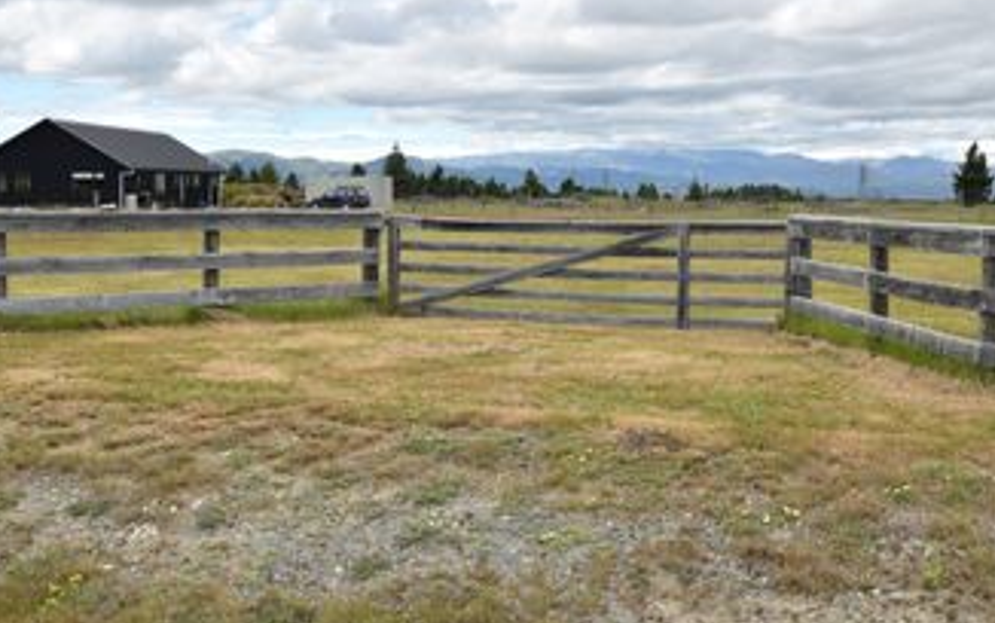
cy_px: 246
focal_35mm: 44
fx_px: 1194
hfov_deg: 45.0
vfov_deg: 29.2
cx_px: 601
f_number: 10
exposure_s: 1/400
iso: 200
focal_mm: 20
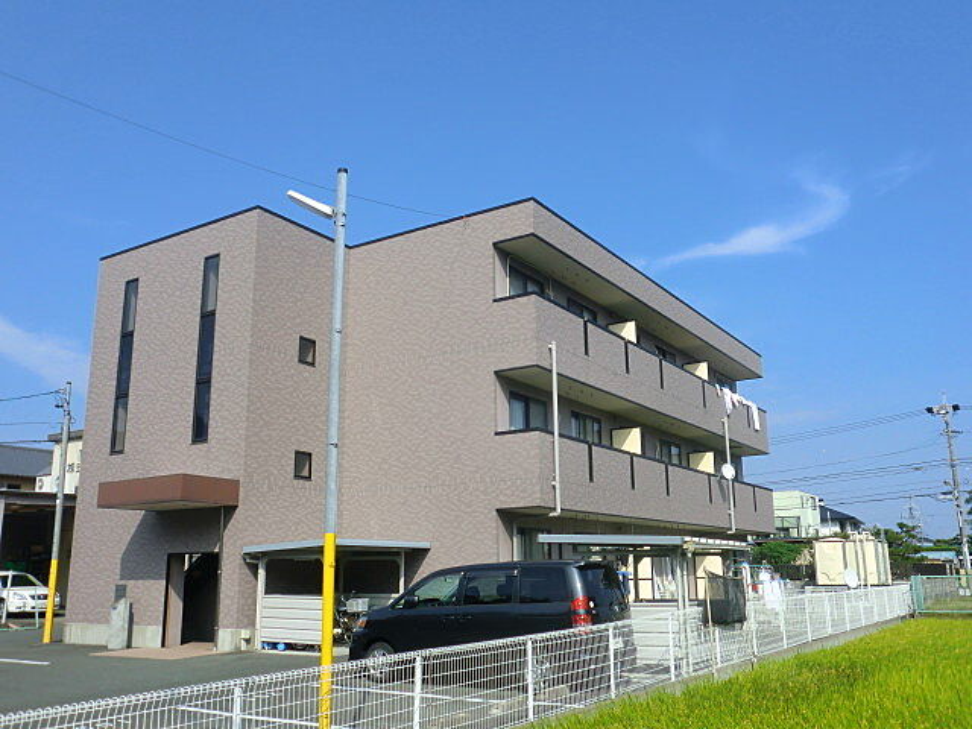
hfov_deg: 58.4
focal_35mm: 31
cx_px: 486
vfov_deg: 45.4
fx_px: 870
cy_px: 364
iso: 64
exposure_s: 1/160
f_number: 8.4
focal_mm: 5.58
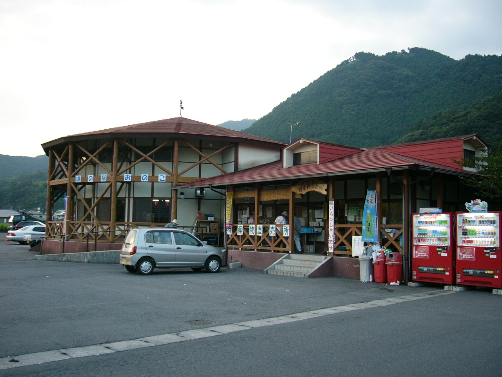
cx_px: 251
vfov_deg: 40.7
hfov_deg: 52.6
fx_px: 508
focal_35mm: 35
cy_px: 188
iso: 100
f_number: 2.8
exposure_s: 1/100
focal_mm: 5.8
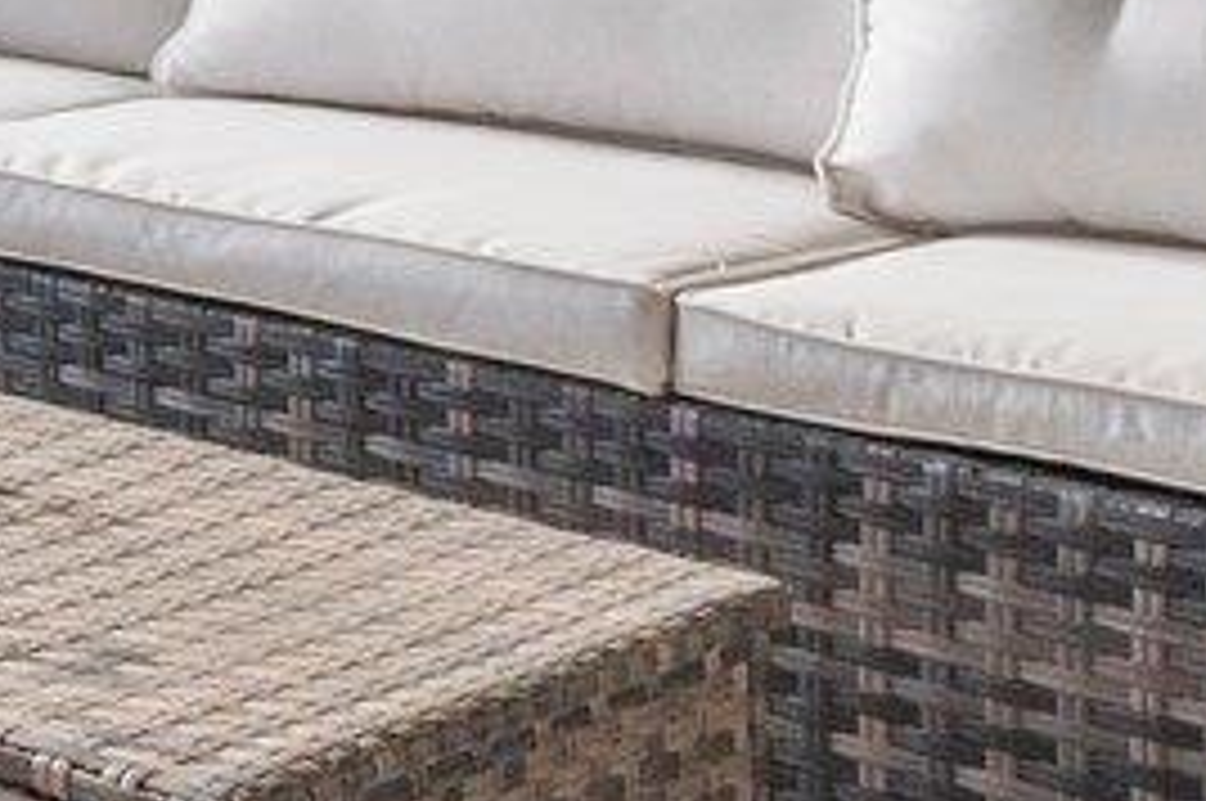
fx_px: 3580
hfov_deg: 12.0
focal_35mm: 107
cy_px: -580
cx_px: -2187
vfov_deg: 11.9
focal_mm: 14
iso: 800
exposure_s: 1/400
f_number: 8
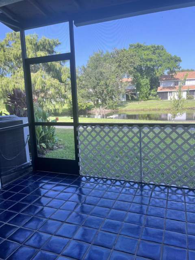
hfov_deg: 53.1
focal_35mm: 26
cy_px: 130
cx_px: 98
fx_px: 195
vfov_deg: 67.3
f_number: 1.6
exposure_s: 1/517
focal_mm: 5.1
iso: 50
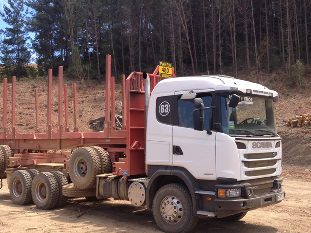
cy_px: 138
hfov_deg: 38.9
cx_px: 140
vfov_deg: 29.6
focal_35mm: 49
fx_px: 440
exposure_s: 1/726
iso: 50
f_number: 2.4
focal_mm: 4.28
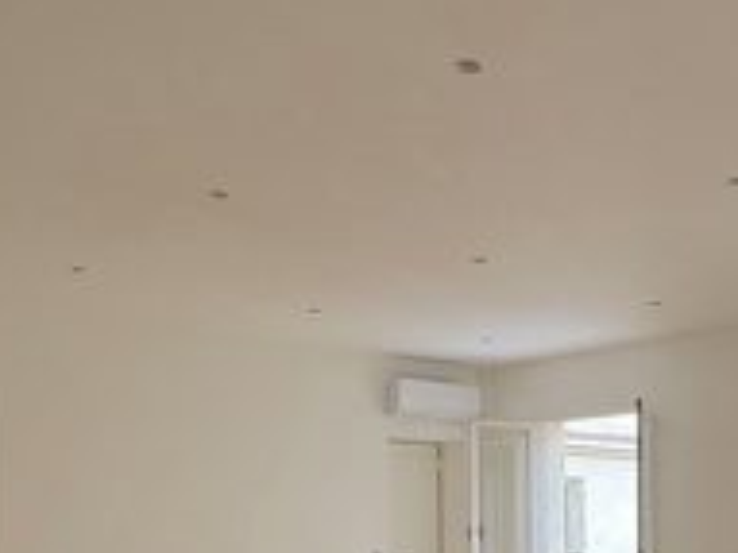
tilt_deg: -0.2
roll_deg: +0.4
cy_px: 541
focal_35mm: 47
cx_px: 568
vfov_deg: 29.0
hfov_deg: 39.2
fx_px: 1001
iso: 64
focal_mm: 2.22
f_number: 2.2
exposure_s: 1/99
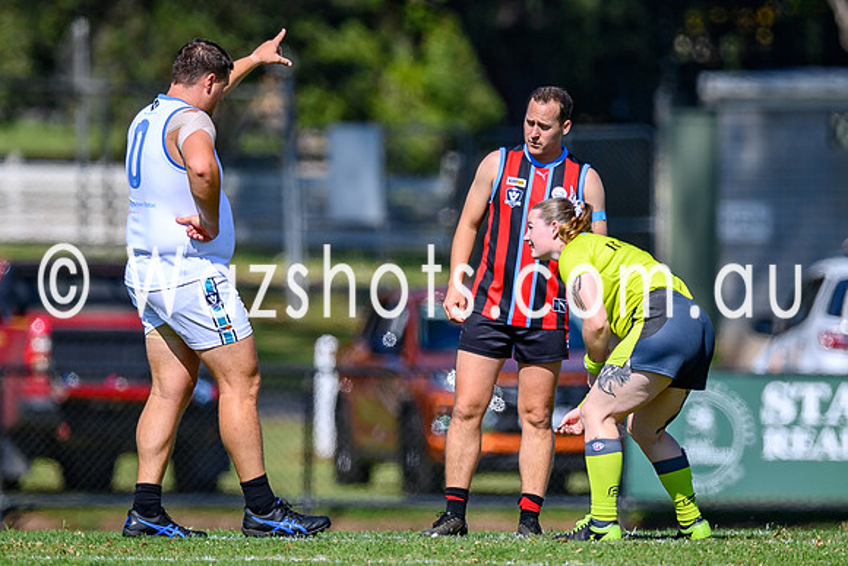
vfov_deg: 1.4
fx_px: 23929
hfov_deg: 2.0
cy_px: 332
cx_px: 519
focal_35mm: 1016
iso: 100
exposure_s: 1/1250
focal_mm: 500
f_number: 4
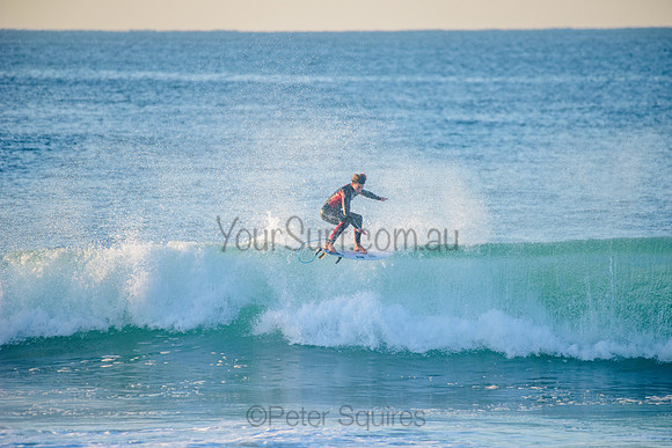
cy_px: 224
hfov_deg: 4.1
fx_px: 9335
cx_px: 336
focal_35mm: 500
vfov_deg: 2.8
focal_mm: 500
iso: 400
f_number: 5.6
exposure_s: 1/1250
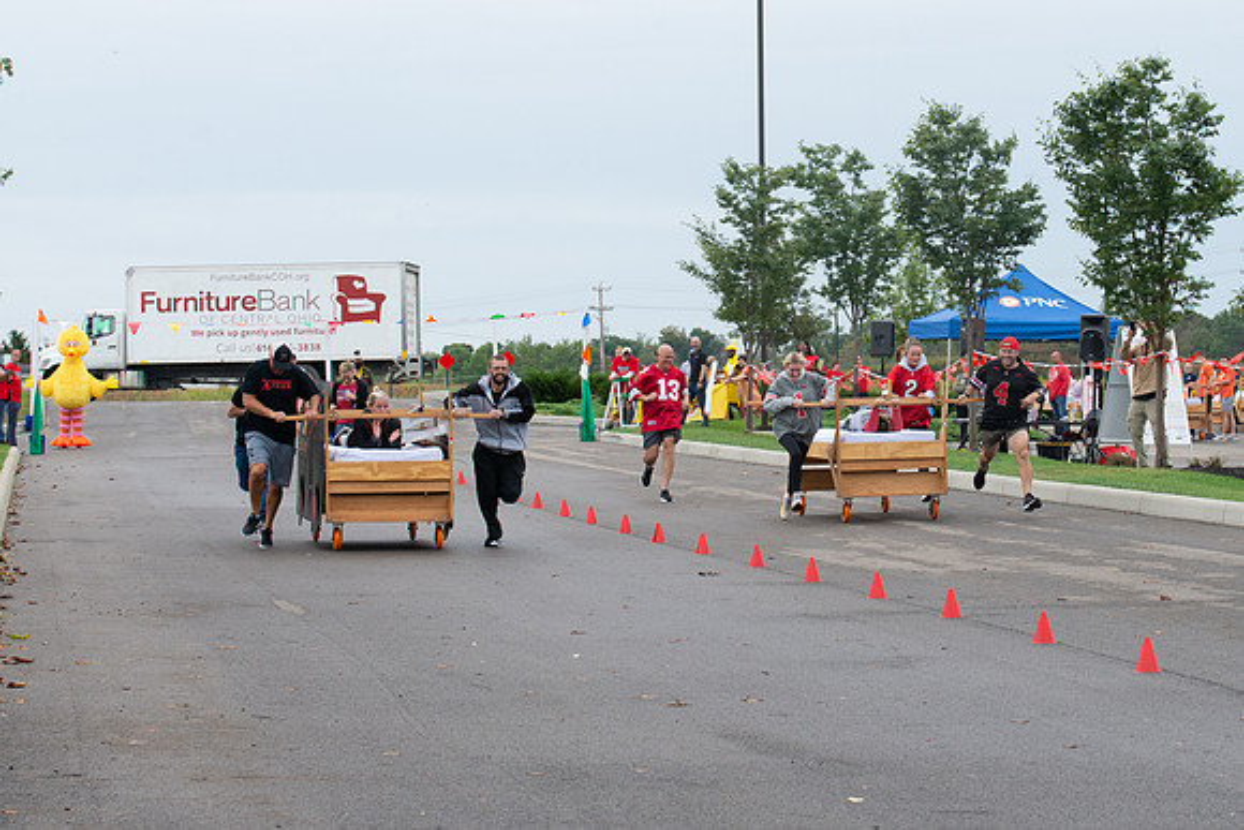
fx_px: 3842
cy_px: 372
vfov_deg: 12.3
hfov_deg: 18.4
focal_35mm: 111
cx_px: 794
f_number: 10
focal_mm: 70
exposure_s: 1/250
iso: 640
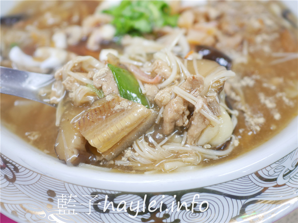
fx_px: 258
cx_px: 149
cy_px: 112
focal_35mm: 30
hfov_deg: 60.0
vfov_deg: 46.8
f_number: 1.7
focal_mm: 15
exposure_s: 1/60
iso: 320
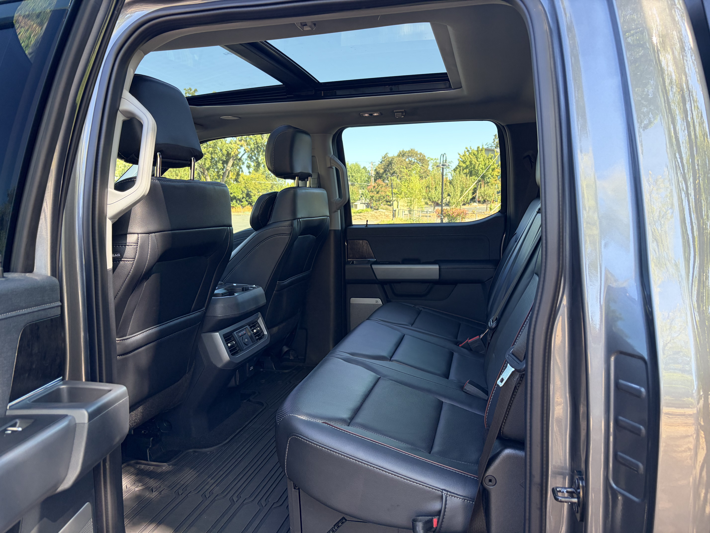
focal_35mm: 26
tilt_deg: -6.8
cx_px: 355
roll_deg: +0.8
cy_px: 266
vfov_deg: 53.1
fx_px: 533
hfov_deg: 67.3
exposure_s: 1/146
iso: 125
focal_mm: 5.96
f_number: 1.6
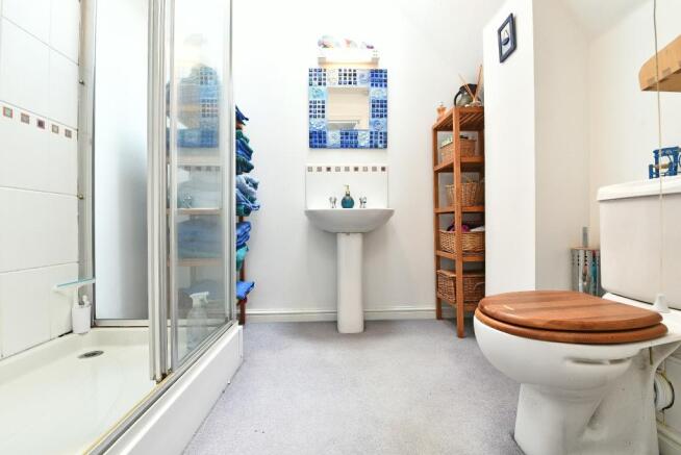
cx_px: 340
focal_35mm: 15
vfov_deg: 77.4
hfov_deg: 100.4
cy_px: 228
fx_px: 284
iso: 500
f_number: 9
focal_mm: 15
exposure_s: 1/8
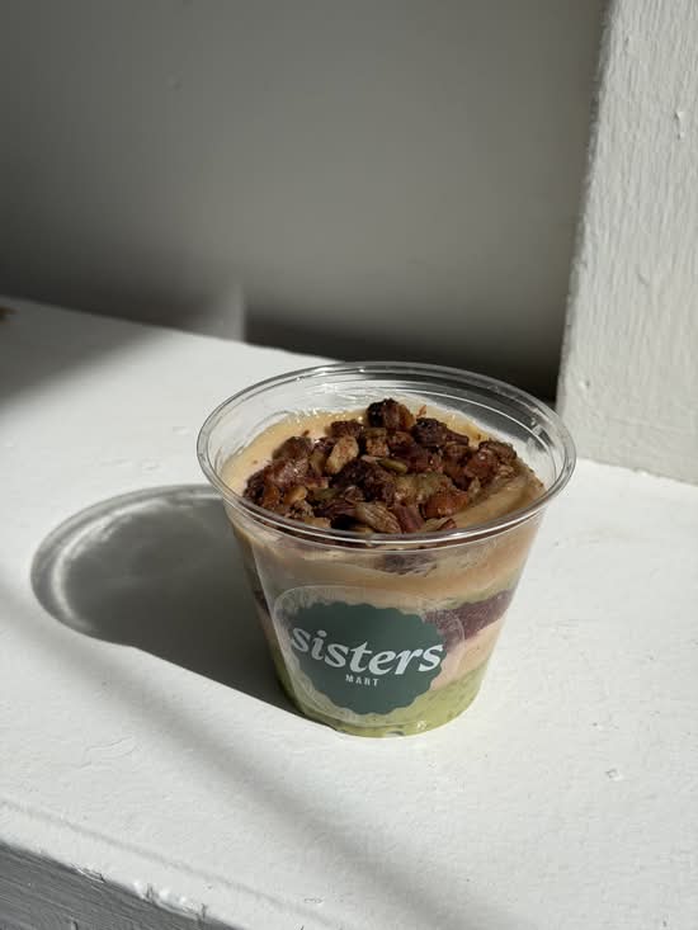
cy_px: 465
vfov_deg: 39.7
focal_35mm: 48
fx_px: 1290
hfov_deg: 30.3
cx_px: 349
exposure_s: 1/7874
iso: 64
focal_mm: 6.76
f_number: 1.78
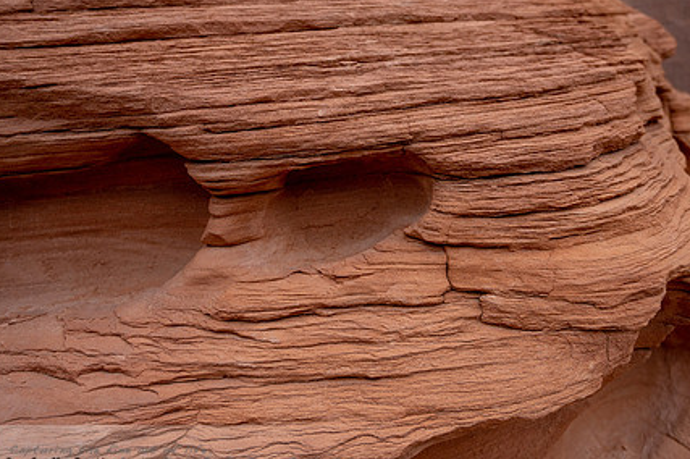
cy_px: 176
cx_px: 396
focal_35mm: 36
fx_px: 689
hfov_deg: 53.0
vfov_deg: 36.6
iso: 400
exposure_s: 1/1600
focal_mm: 26.5
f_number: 4
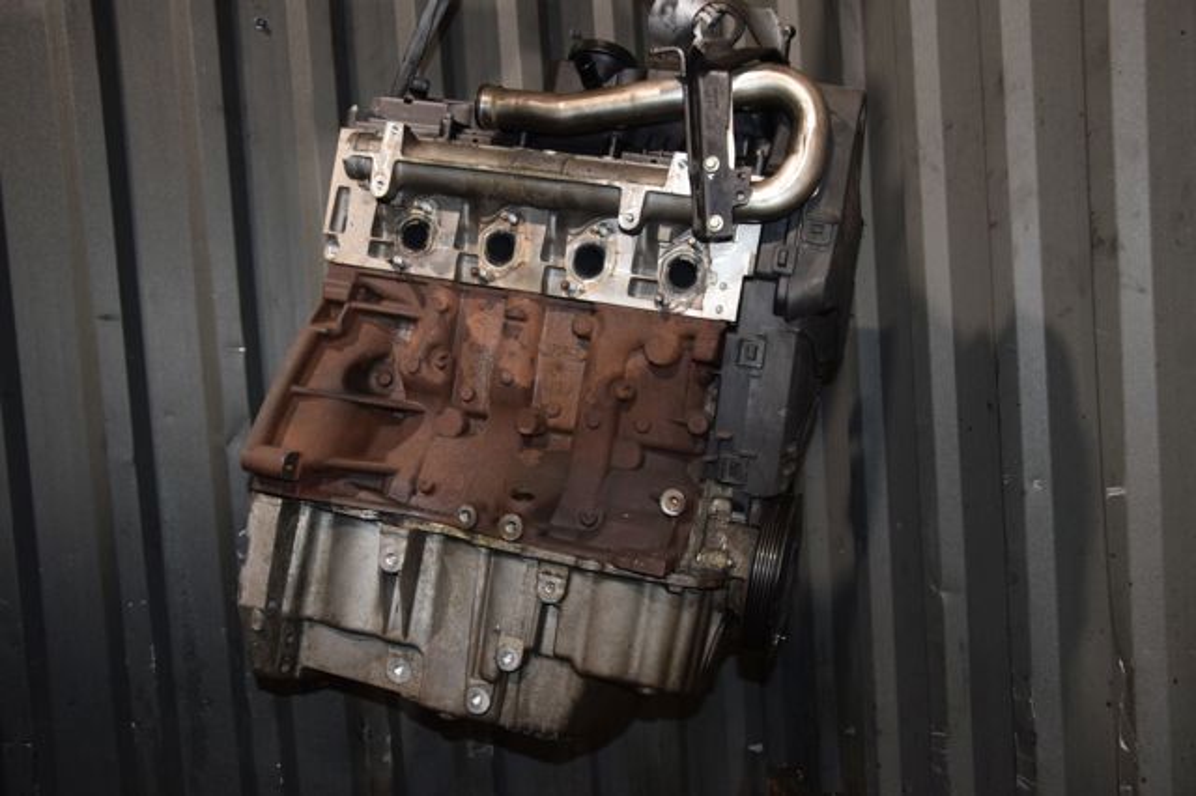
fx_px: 1195
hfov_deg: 53.2
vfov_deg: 36.8
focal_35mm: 36
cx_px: 598
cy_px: 398
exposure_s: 1/60
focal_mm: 24
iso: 800
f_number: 5
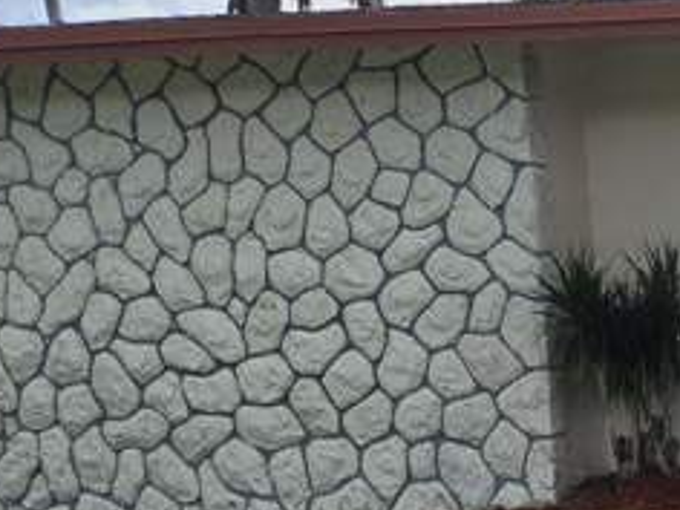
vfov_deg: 18.4
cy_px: 513
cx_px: 1109
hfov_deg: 20.3
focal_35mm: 78
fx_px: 1532
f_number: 1.8
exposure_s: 1/4771
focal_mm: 5.4
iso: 80
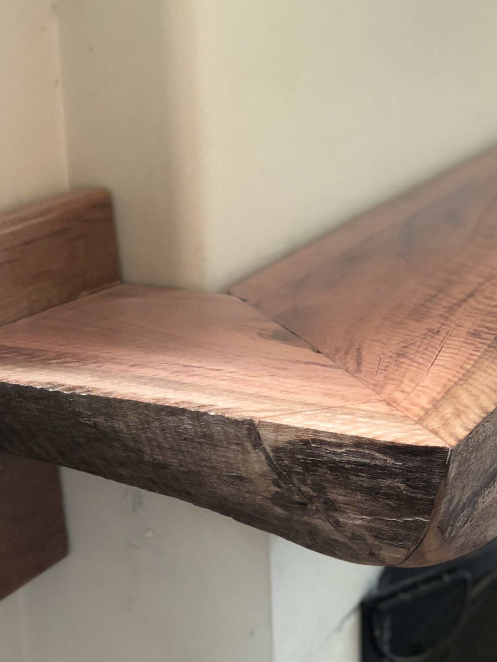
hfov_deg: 18.3
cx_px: 372
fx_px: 1531
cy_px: 418
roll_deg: +0.5
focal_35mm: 80
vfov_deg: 24.3
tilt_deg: -18.0
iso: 100
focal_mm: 6
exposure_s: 1/40
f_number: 2.4
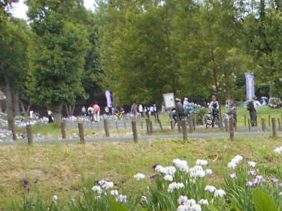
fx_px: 904
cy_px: 396
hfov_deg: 16.3
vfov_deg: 12.1
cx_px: 419
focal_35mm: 111
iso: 80
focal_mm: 4.6
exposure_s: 1/320
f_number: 3.2
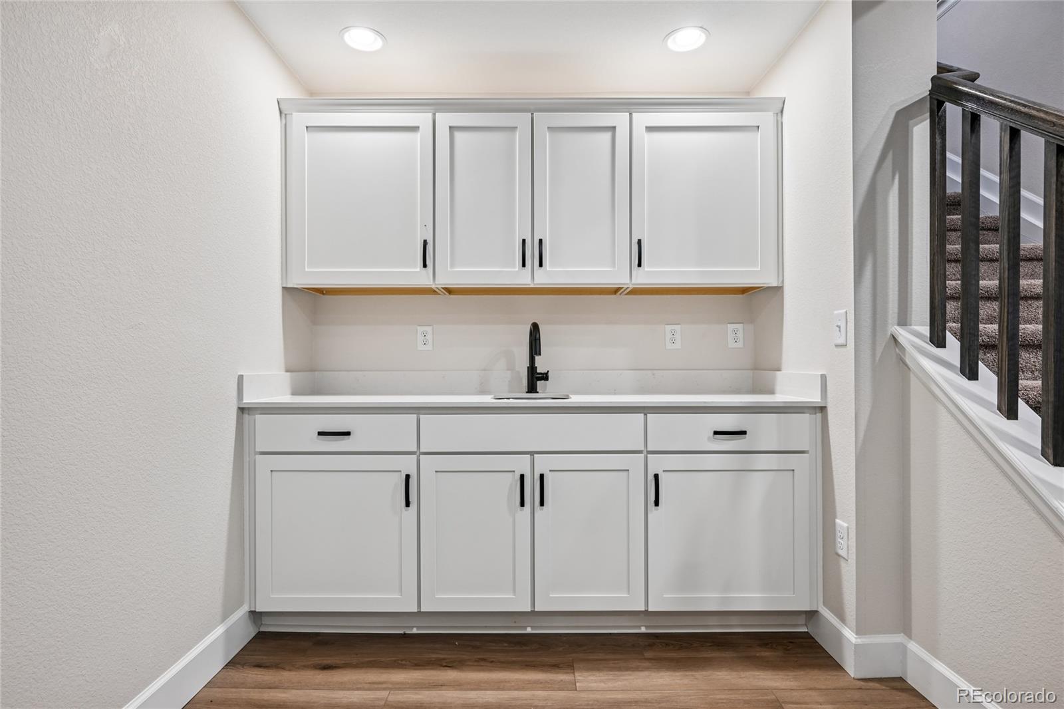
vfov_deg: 67.4
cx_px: 532
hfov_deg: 90.0
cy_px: 354
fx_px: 532
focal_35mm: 18
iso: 400
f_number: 8
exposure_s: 1/15
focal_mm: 18
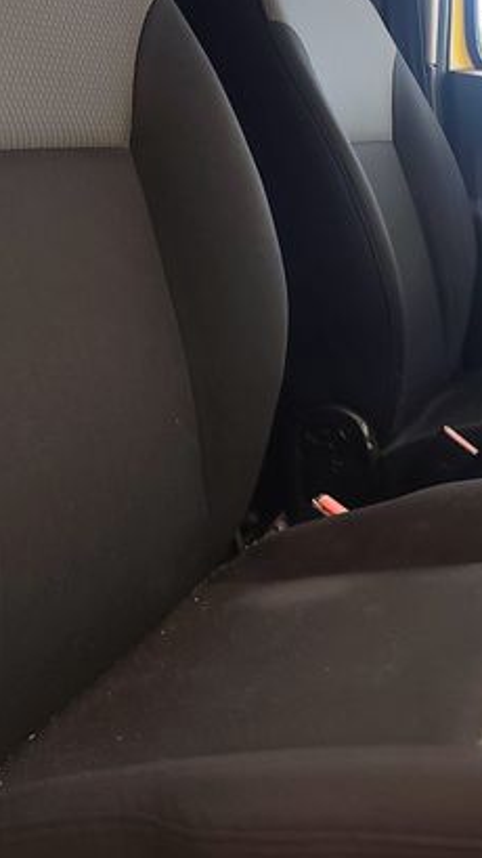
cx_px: 564
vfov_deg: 41.5
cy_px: 283
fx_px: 1114
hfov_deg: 22.7
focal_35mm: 49
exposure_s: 1/496
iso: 200
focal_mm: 6.19
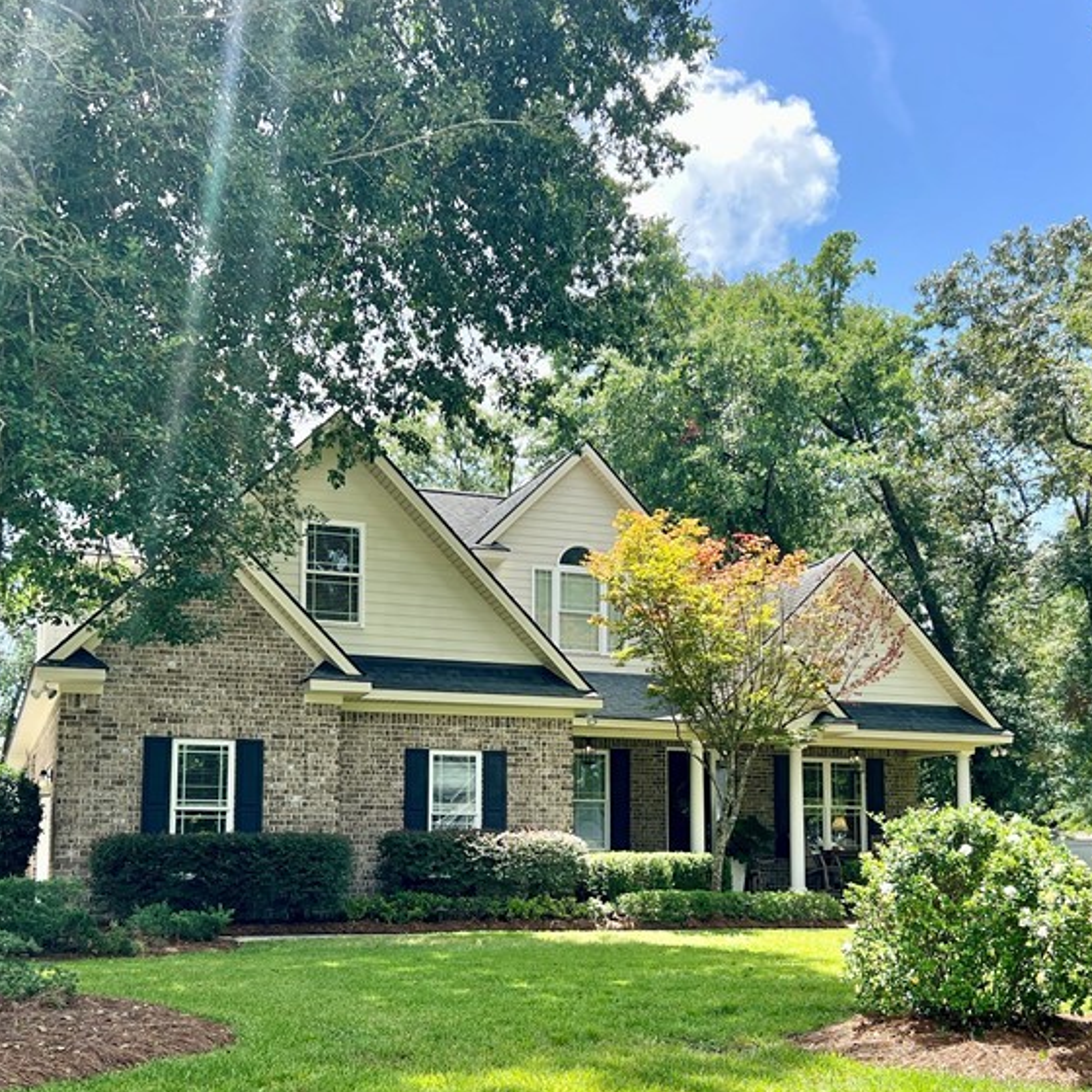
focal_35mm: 42
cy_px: 698
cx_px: 525
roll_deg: +0.1
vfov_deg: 39.7
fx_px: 1499
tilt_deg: +5.2
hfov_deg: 40.0
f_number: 1.5
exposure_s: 1/1280
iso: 50
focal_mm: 5.7
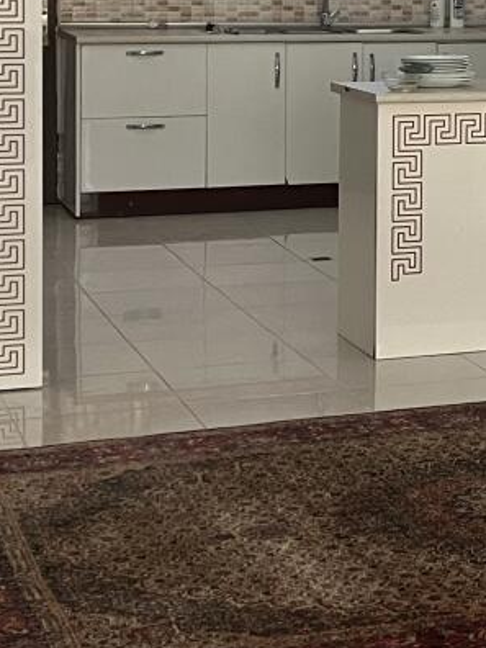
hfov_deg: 13.5
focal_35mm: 105
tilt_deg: -2.2
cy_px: 39
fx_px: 1966
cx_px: 650
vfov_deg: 18.4
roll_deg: -0.6
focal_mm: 5.1
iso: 125
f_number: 1.6
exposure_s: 1/70
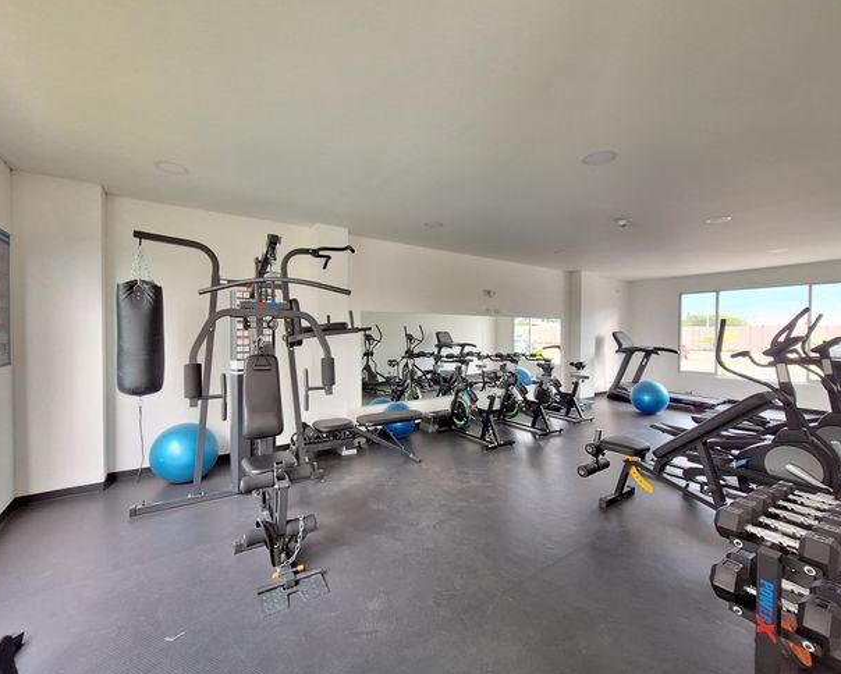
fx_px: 349
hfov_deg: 100.7
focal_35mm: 14
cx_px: 428
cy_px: 336
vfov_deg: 88.0
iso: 160
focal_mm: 1.74
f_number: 2.2
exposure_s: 1/40
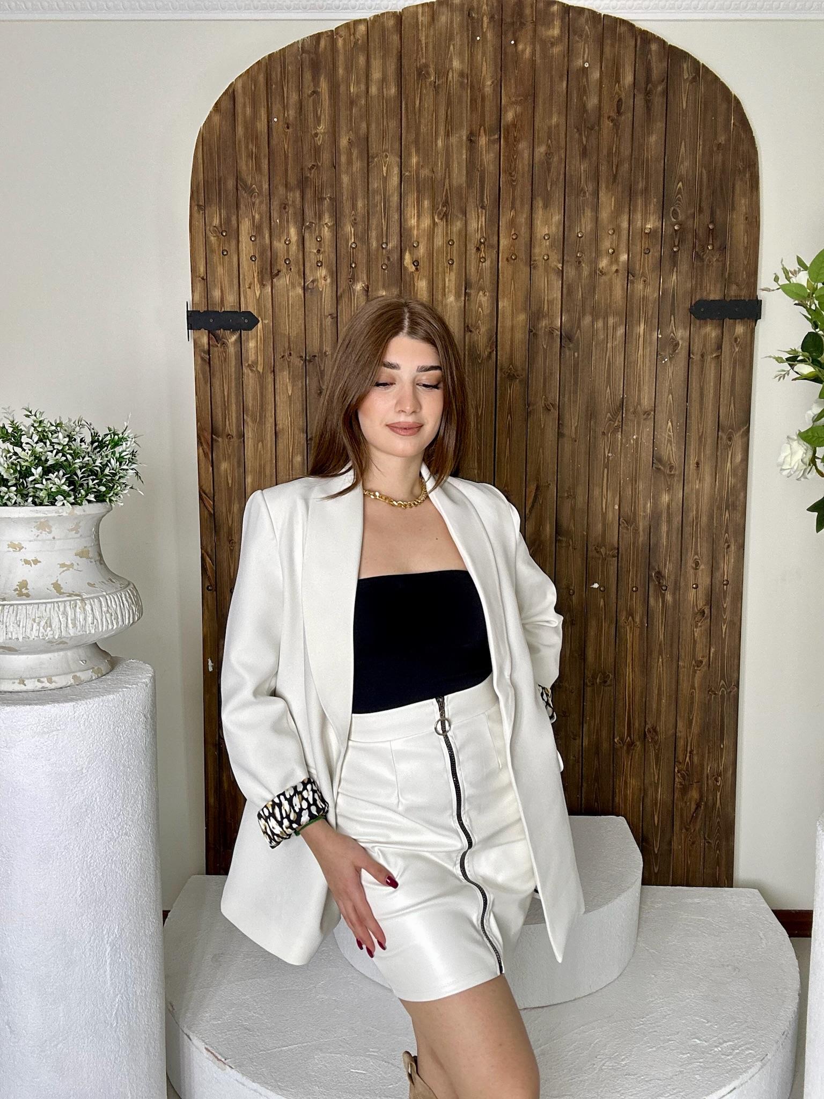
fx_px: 952
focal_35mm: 30
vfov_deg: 60.0
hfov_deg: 46.8
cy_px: 550
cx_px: 412
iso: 25
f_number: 1.9
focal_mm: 2.69
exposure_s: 1/100
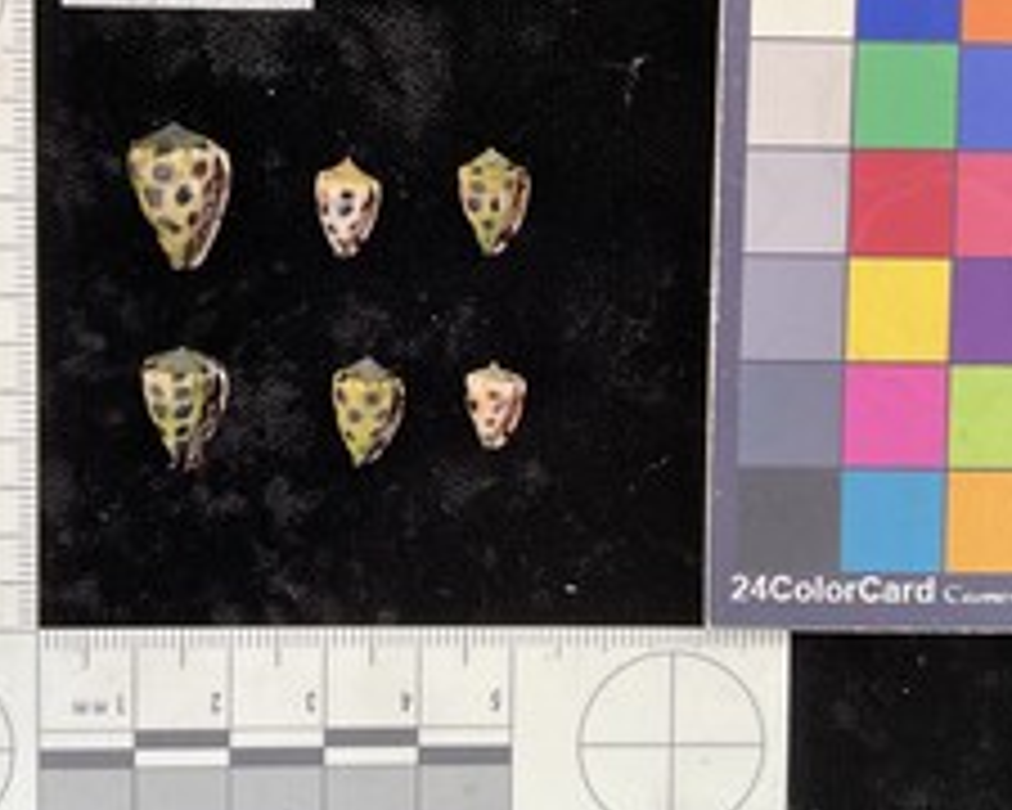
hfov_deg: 42.0
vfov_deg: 34.1
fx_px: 1318
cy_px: 362
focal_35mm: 44
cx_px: 459
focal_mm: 3
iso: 40
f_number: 1.8
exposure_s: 1/60
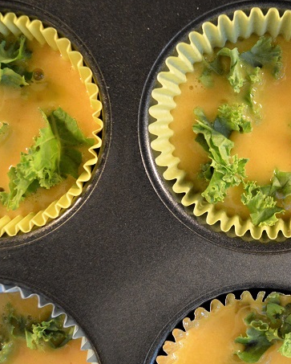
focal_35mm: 58
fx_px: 624
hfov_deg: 25.6
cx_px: 252
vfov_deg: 32.5
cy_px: 178
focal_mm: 22
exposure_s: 1/60
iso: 3200
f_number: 3.8
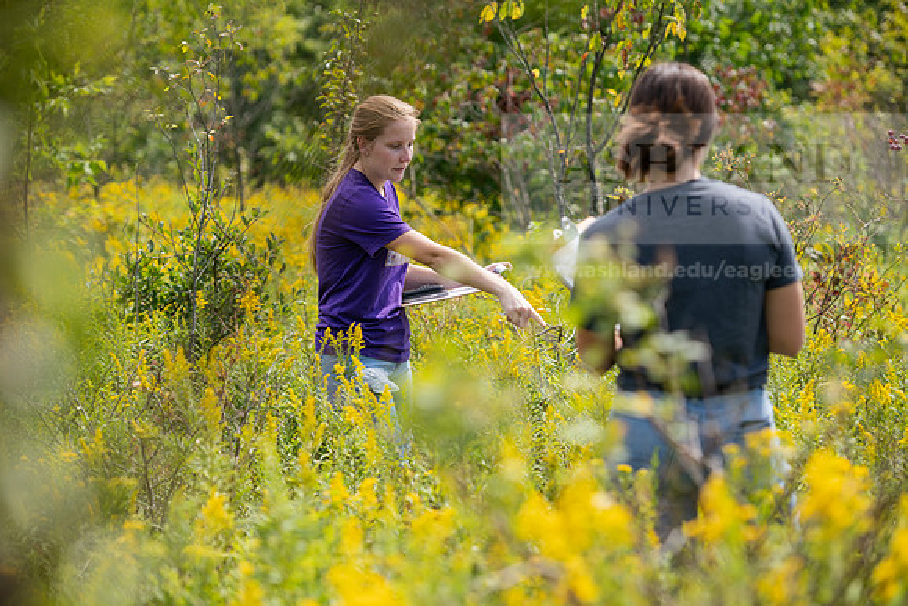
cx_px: 454
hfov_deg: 17.6
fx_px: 2926
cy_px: 303
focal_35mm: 116
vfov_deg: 11.8
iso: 80
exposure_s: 1/500
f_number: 3.5
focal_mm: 116
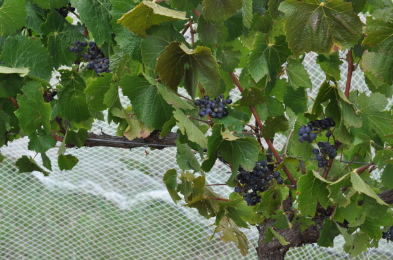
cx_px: 196
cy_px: 130
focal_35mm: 75
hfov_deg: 27.0
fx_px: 817
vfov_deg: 18.1
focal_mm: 50
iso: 200
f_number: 5.6
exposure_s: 1/125
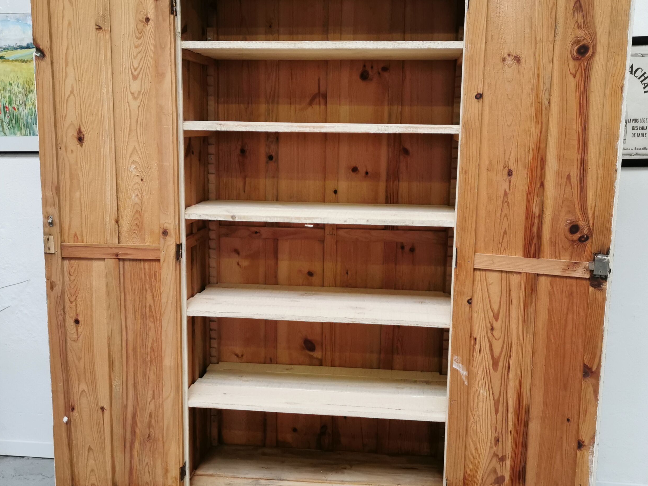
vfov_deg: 36.0
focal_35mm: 40
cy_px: 250
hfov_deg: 46.8
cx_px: 314
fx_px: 749
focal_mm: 5.58
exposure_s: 1/50
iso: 200
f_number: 1.8
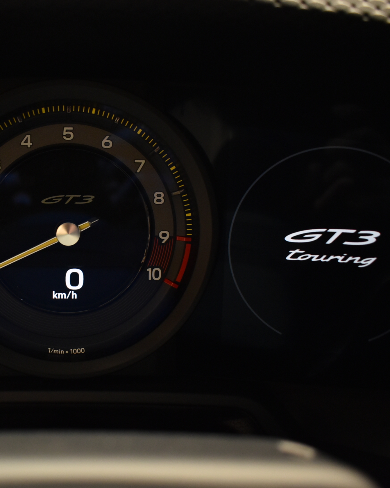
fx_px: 620
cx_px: 76
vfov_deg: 42.9
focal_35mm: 43
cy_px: 247
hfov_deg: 33.8
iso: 1400
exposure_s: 1/30
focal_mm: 20
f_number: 3.5
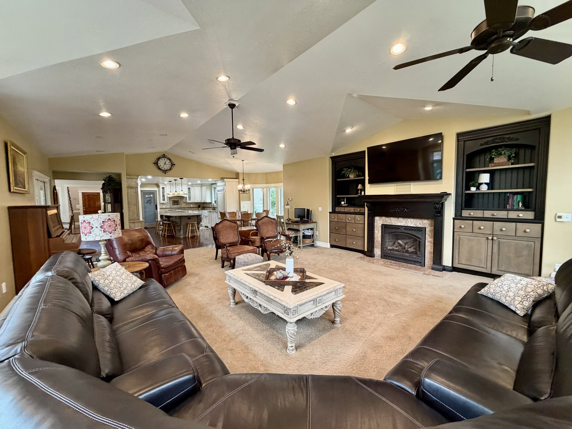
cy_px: 214
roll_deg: +0.8
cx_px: 286
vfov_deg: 85.7
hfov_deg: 102.1
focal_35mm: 14
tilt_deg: -3.8
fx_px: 231
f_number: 2.2
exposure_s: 1/60
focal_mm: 2.22
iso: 250
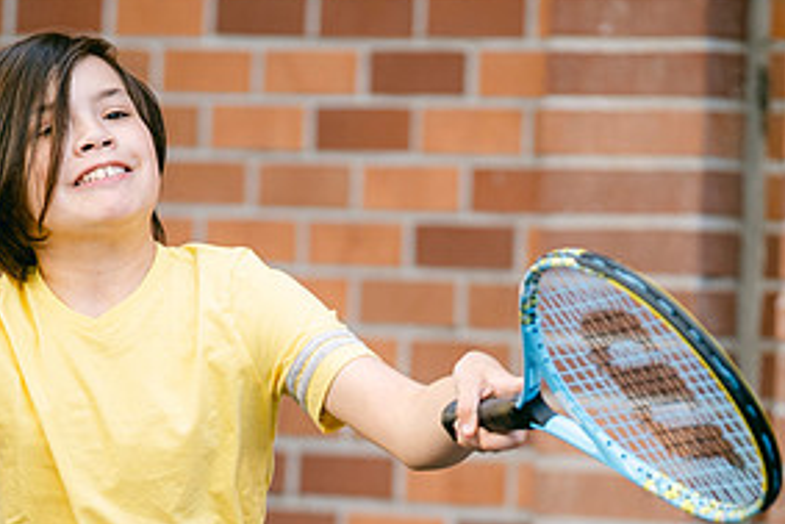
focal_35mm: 397
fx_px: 8661
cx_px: 413
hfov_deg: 5.2
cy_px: 517
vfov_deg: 3.5
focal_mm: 129.2
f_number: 2.8
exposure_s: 1/280
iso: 160
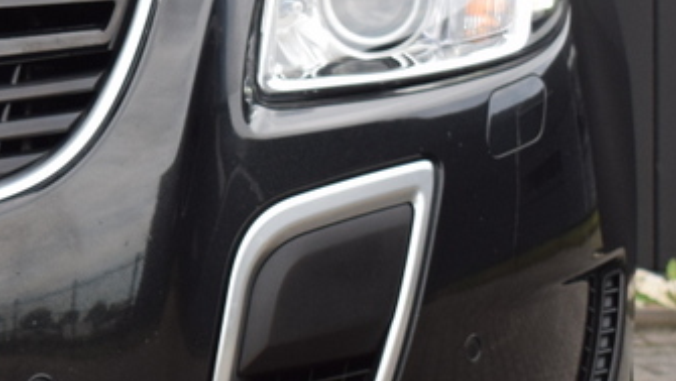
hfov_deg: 9.3
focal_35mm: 225
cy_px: 10
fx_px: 4036
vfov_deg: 5.4
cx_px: -393
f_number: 8
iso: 400
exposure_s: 1/250
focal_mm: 40
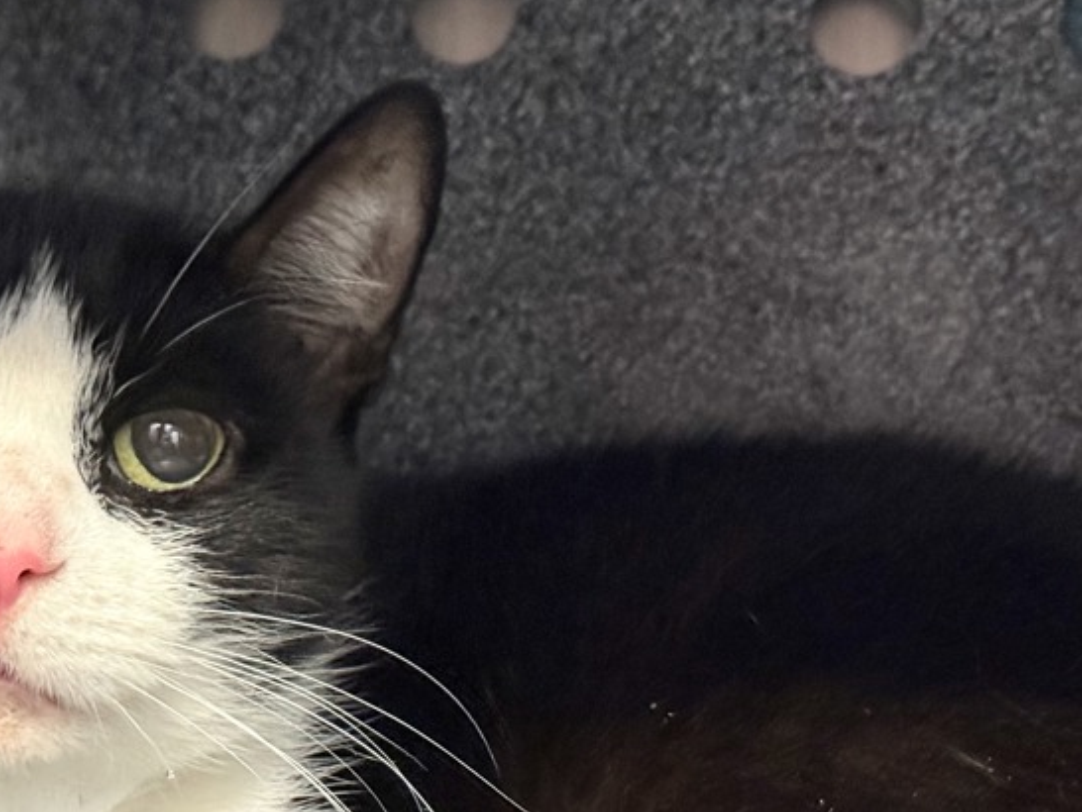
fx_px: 2814
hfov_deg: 21.8
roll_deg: -1.3
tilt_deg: -5.1
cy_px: 749
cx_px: 545
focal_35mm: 90
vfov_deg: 16.2
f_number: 1.78
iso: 640
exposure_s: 1/30
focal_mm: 6.76
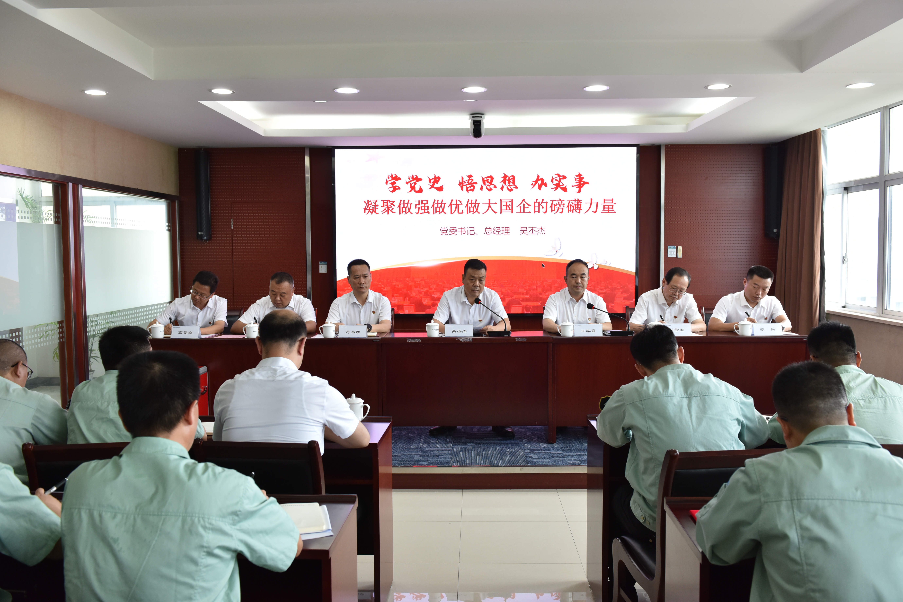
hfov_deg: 58.7
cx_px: 452
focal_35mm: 32
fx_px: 803
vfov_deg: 41.1
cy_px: 301
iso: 1000
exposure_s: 1/125
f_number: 6.3
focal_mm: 32
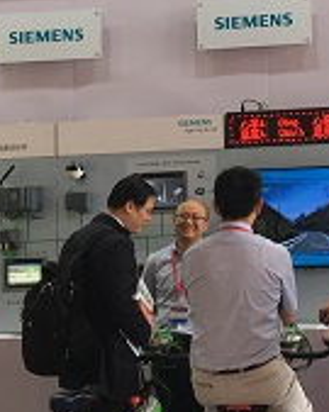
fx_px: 1182
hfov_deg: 15.2
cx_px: 409
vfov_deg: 19.6
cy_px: 99
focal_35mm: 97
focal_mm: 4.15
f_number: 2.2
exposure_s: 1/50
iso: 32
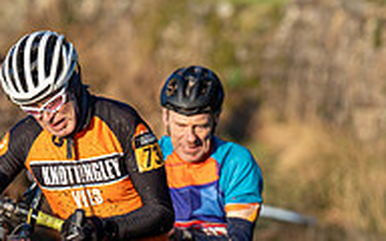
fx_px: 5670
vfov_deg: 2.4
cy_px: 119
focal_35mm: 539
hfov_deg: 3.9
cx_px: -36
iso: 250
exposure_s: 1/1000
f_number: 3.5
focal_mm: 175
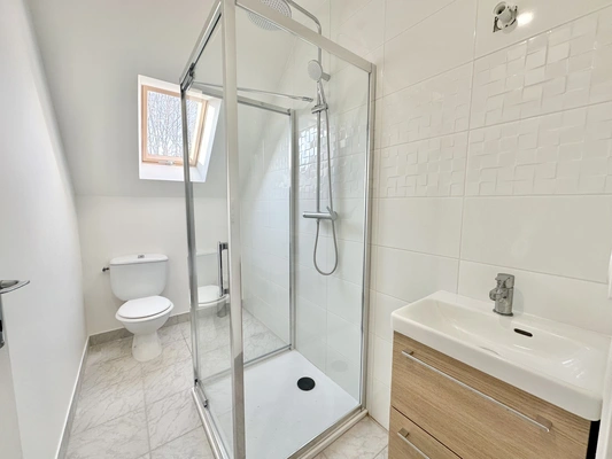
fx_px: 248
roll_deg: -0.1
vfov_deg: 85.7
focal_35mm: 14
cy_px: 230
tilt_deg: -5.5
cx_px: 306
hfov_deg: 102.1
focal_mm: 2.22
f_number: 2.2
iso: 80
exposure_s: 1/100
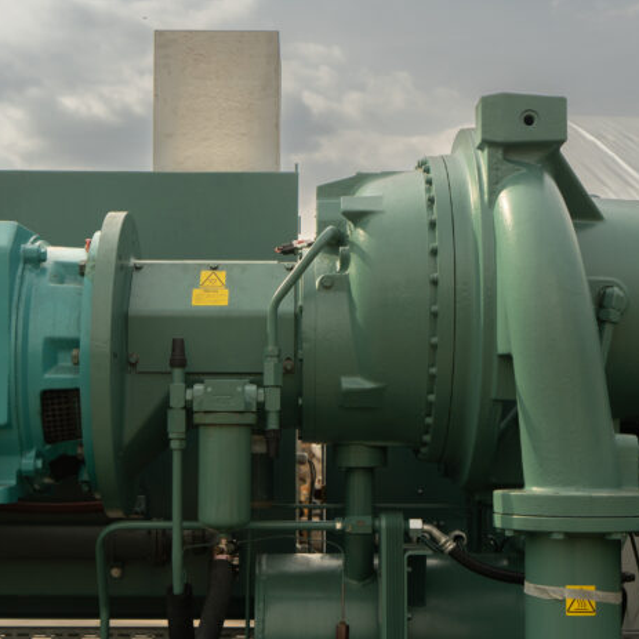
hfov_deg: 27.7
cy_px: 393
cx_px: 305
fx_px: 1295
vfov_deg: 27.6
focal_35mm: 62
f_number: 5
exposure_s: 1/320
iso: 160
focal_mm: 33
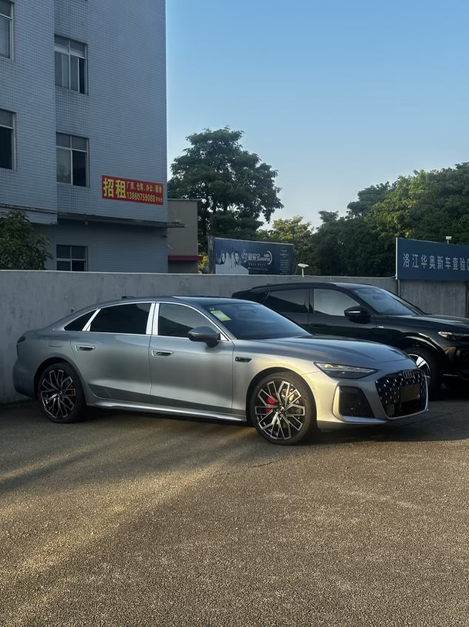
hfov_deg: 30.2
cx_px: 234
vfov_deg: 39.7
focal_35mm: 48
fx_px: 868
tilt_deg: -2.7
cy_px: 314
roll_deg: -0.8
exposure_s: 1/1242
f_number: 1.78
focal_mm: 6.86
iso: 64
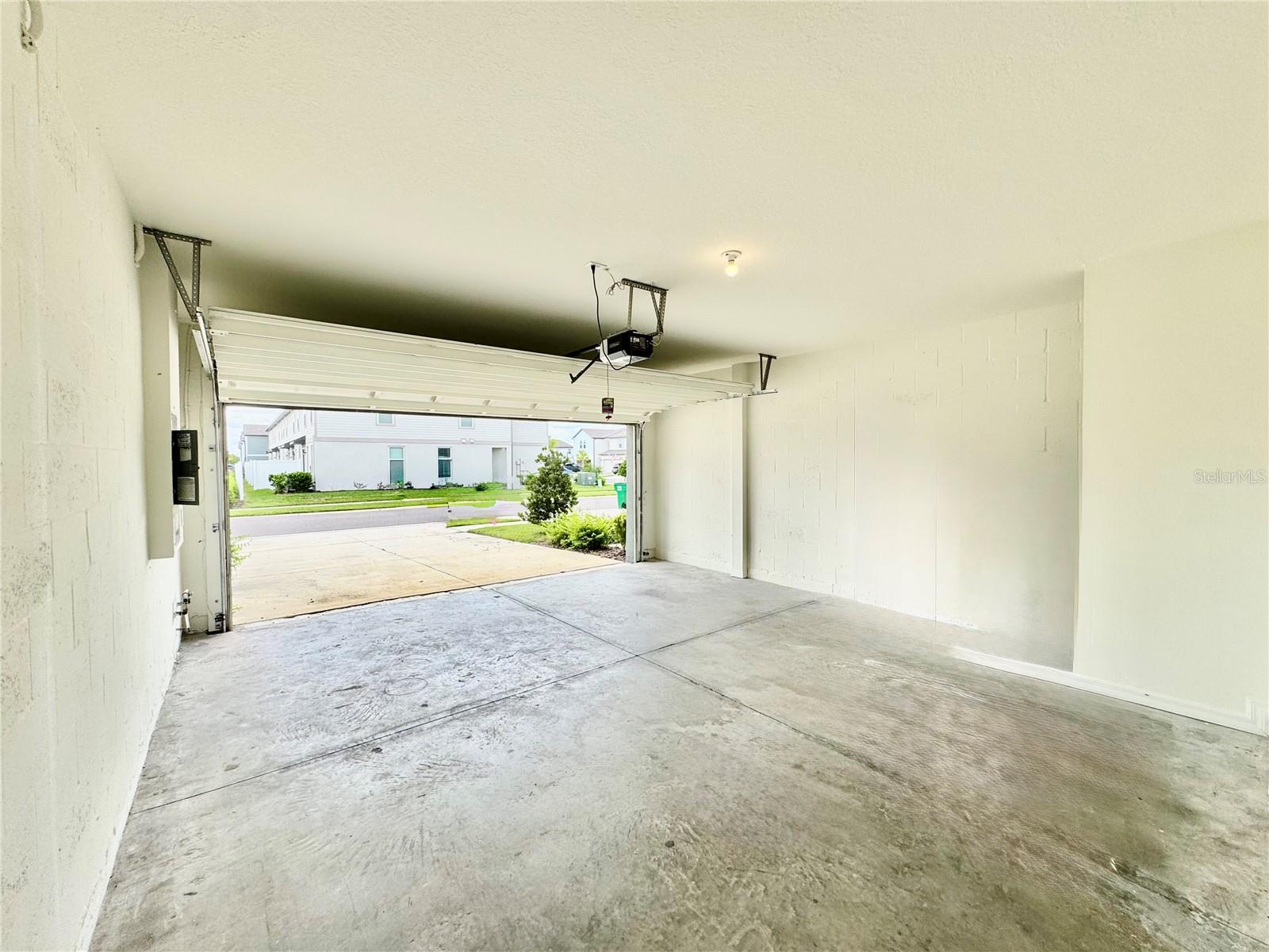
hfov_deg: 102.1
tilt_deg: -1.5
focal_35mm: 14
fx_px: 513
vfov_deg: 85.7
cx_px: 634
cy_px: 476
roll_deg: +0.7
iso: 40
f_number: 2.2
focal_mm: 2.22
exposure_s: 1/451
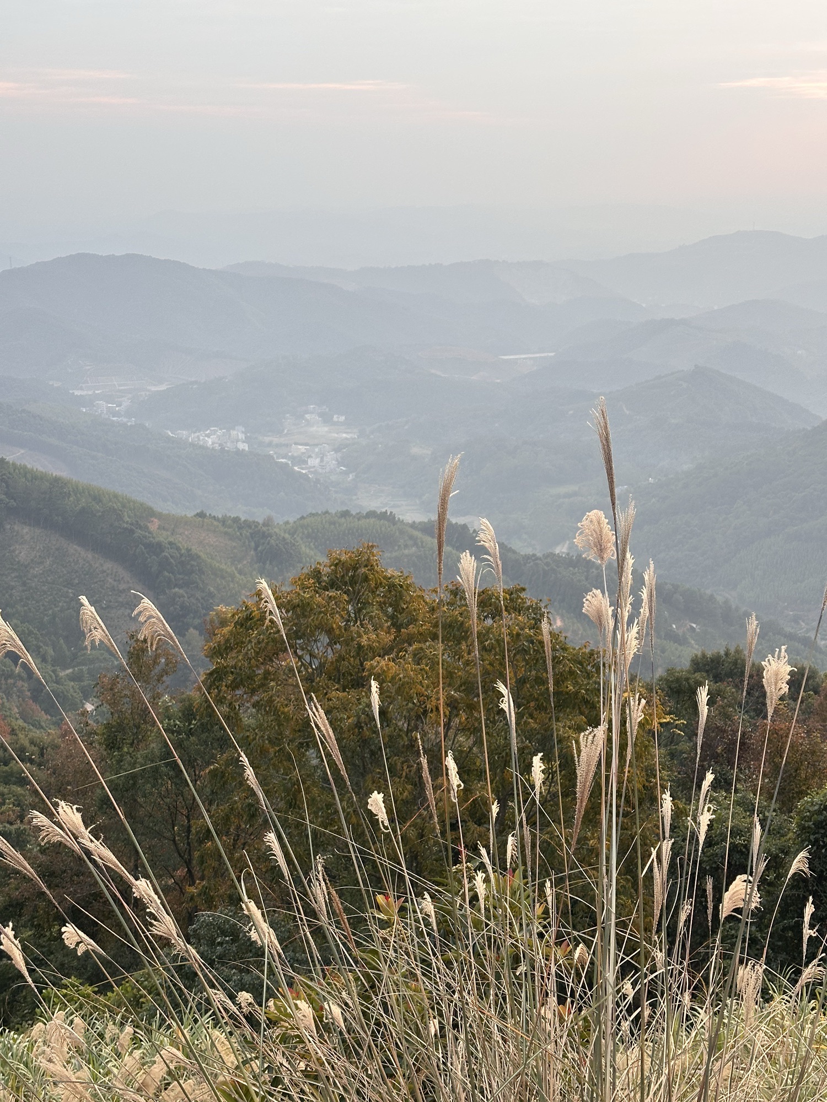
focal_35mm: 48
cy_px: 551
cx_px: 414
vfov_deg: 39.7
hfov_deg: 30.3
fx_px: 1529
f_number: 1.78
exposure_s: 1/334
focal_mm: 6.86
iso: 64
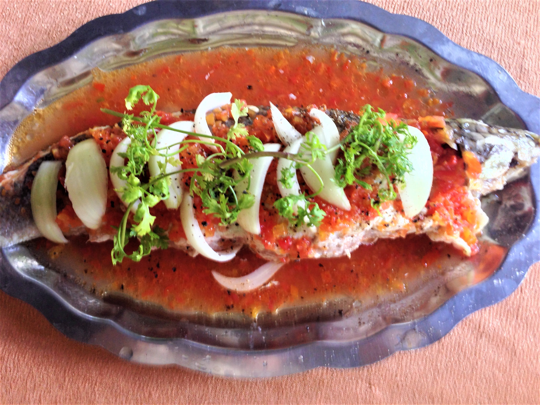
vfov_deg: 42.9
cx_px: 270
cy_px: 202
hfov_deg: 55.4
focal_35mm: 33
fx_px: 515
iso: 64
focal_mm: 4.12
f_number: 2.4
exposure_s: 1/20
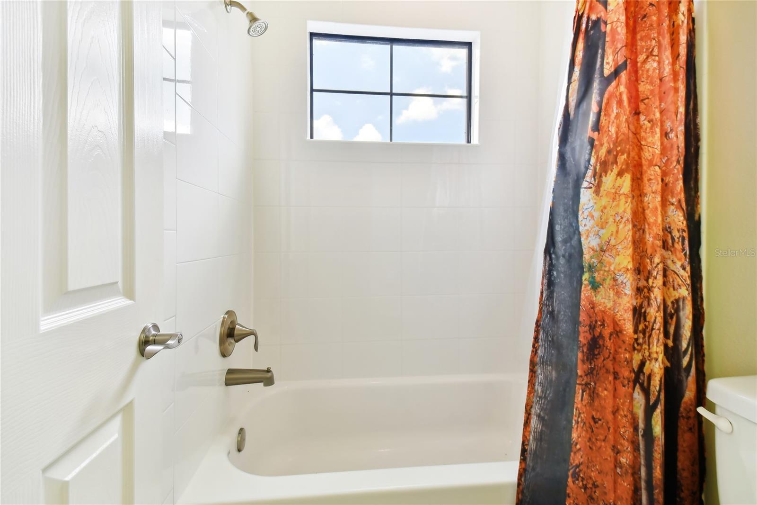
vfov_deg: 77.3
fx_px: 315
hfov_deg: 100.4
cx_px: 378
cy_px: 252
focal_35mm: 15
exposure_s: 1/20
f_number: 7.1
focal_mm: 10
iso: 100
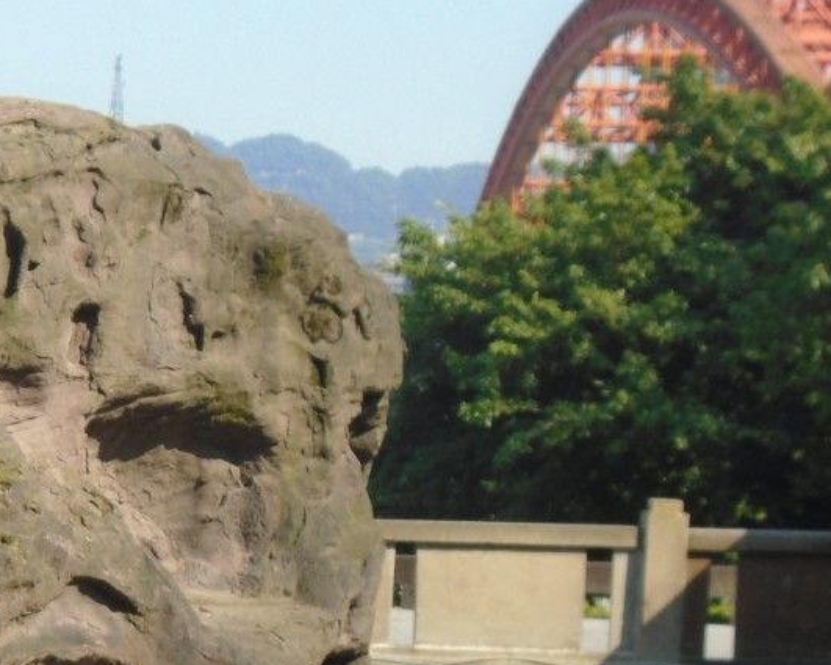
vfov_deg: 12.1
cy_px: 718
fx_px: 3099
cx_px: -214
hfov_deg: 14.7
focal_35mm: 126
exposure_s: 1/250
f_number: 4.5
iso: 100
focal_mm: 8.7
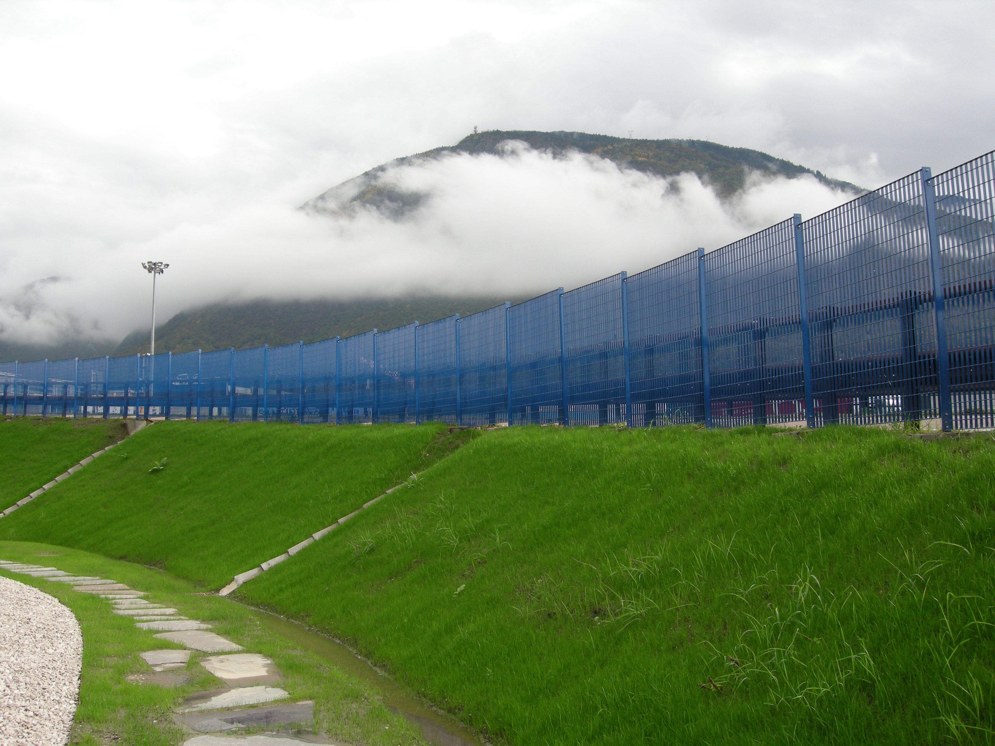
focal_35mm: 36
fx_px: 1035
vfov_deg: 39.7
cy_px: 373
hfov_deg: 51.4
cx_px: 498
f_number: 4.8
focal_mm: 7.5
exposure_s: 1/177
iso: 64
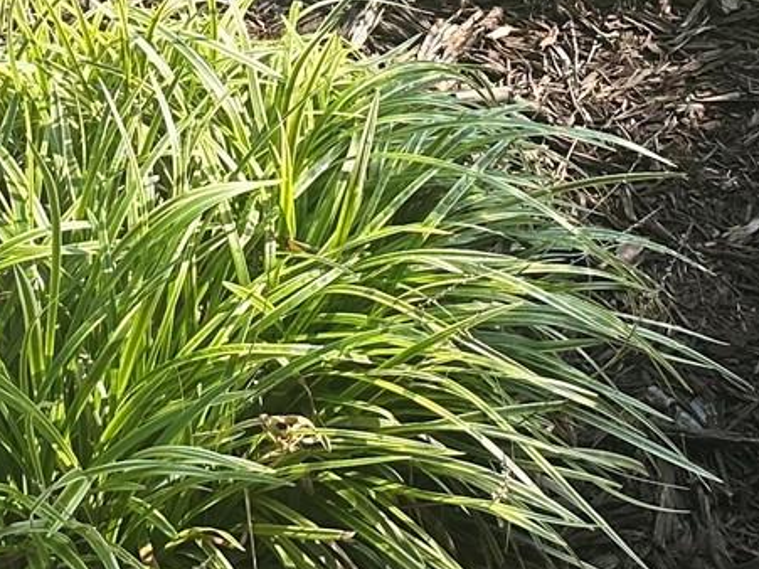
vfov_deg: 13.2
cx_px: 219
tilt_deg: -33.7
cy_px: -99
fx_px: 2389
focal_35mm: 109
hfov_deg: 18.0
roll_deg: +0.8
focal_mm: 6.86
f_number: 1.78
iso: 80
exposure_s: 1/1751
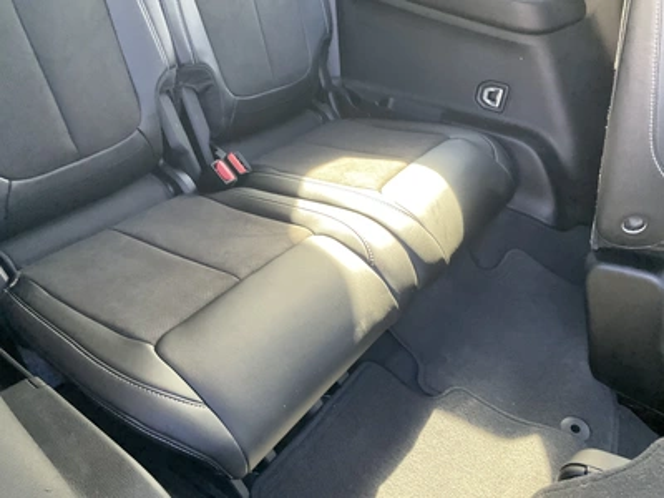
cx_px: 332
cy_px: 249
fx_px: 556
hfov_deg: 61.7
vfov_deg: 48.2
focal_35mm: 29
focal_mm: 3
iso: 200
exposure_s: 1/60
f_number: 1.8
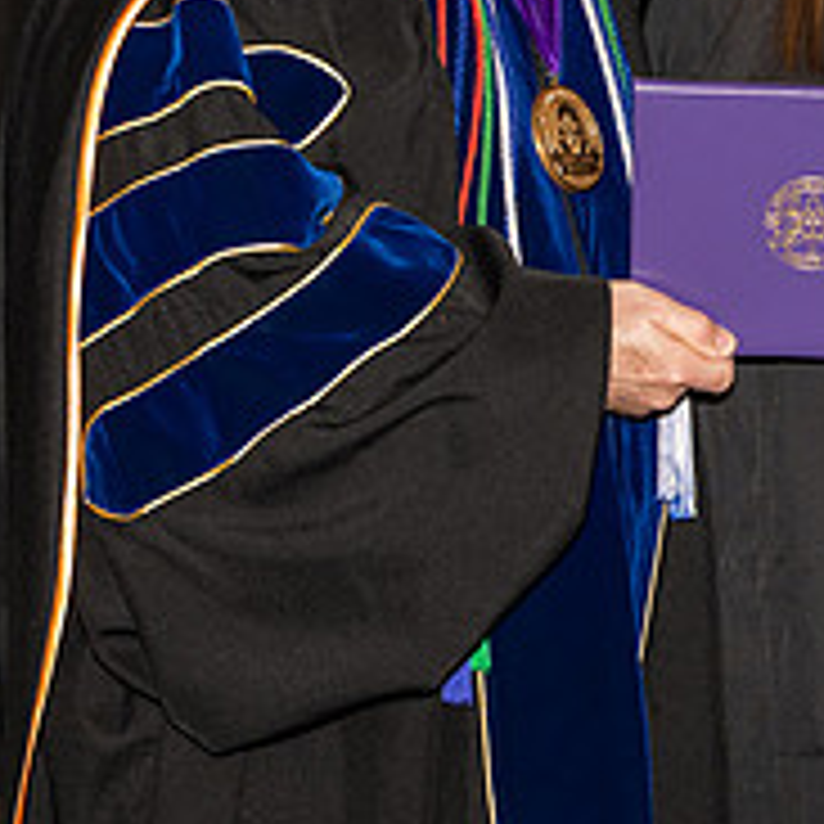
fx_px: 5952
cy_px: 79
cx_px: 752
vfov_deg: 7.9
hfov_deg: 7.9
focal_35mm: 221
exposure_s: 1/200
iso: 1000
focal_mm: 82
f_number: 5.6
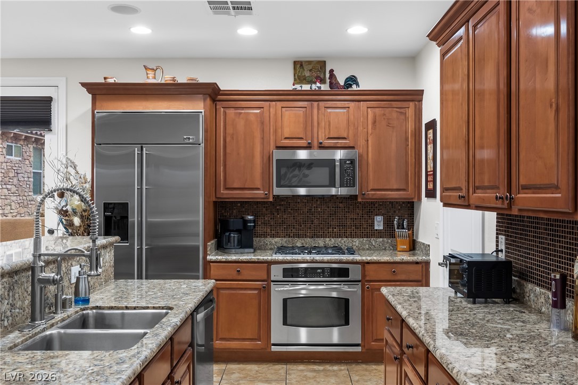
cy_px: 192
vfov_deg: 40.0
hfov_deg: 57.2
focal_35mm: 33
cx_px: 289
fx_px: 530
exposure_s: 1/160
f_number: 8
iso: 400
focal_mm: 22
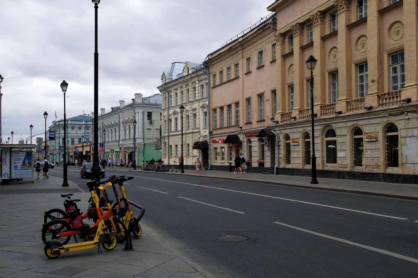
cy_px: 139
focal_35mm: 34
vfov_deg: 38.9
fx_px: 395
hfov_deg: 55.8
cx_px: 209
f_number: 8
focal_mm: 20
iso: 100
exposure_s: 1/80
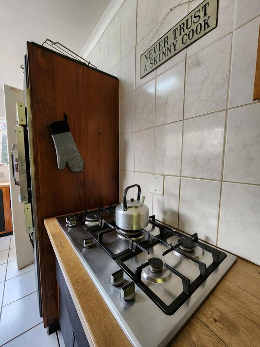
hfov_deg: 89.9
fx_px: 130
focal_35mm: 13
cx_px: 130
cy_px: 174
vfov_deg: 106.2
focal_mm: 2.2
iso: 400
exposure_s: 1/33.3
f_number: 2.2
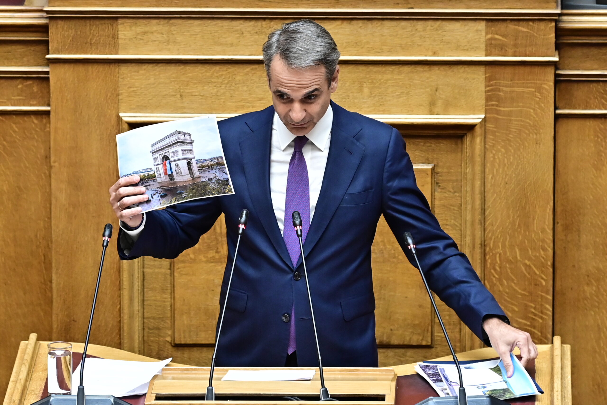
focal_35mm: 262
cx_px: 304
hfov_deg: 7.9
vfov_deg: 5.2
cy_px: 202
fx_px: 4418
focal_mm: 175
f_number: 3.2
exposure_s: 1/400
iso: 1250
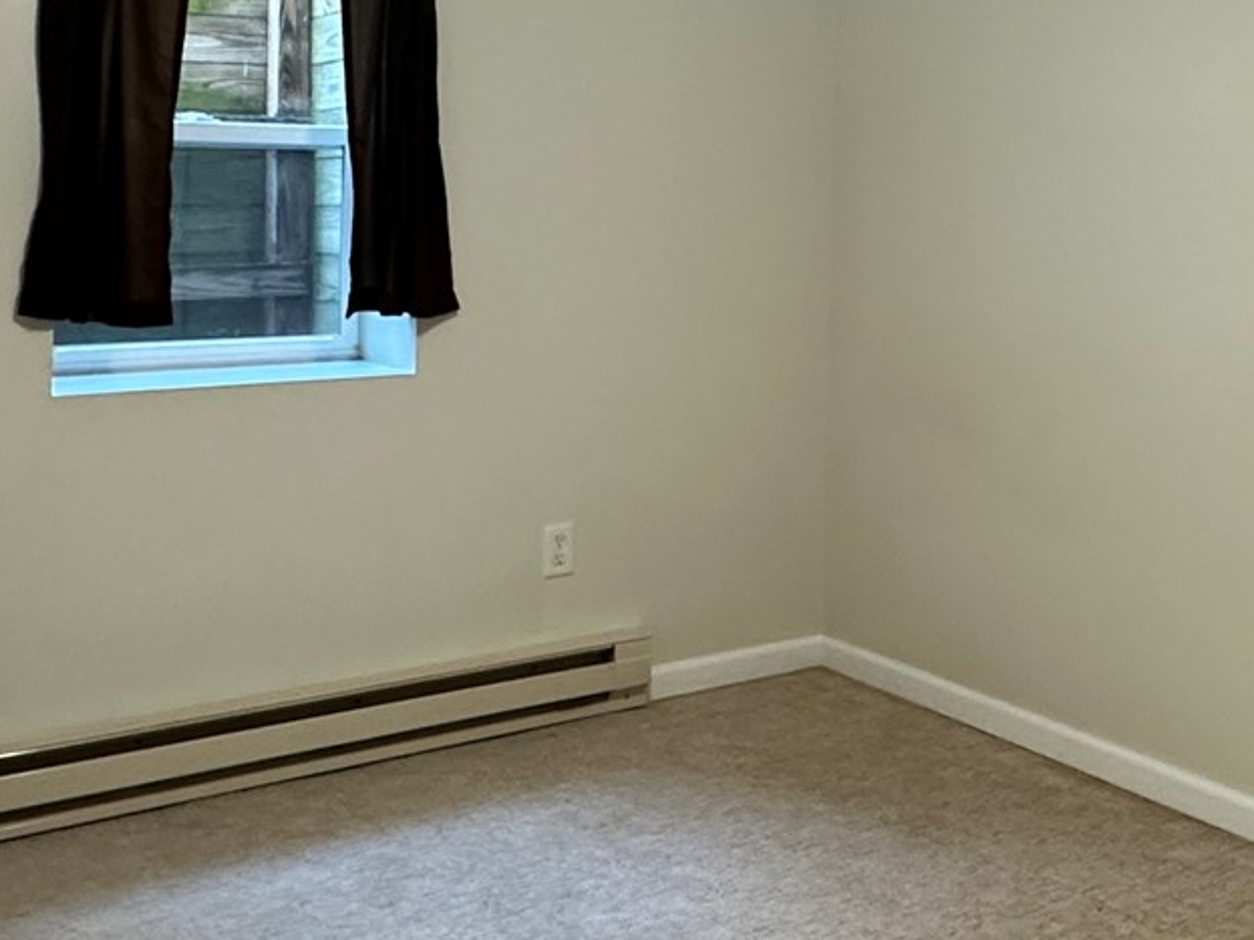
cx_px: 908
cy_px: 173
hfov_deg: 40.3
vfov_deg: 30.6
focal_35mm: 46
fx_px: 1666
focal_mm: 2.22
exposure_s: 1/60
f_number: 2.2
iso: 250
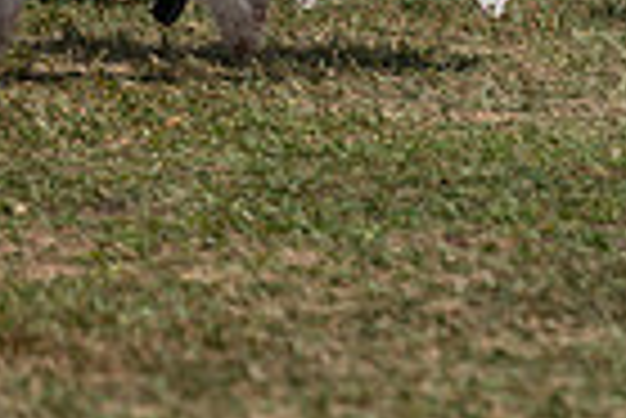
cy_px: -425
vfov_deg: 1.8
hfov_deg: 2.8
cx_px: -230
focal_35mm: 746
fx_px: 12985
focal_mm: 179
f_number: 5
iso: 125
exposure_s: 1/2000
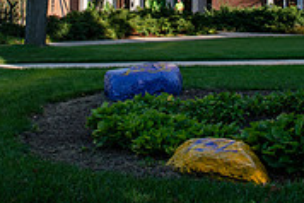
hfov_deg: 26.0
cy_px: -96
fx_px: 659
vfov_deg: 16.1
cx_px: 171
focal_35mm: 78
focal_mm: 24
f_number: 4.5
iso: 100
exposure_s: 1/400
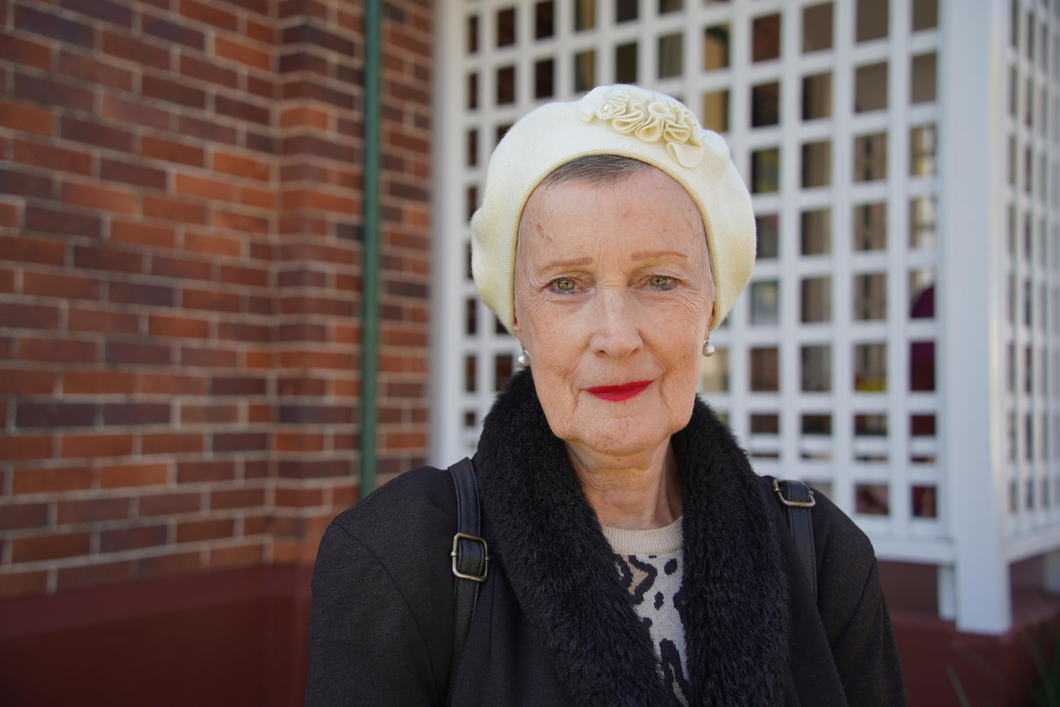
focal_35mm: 42
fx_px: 1237
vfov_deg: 31.9
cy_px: 354
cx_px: 530
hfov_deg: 46.4
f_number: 4
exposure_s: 1/160
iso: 100
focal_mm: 42
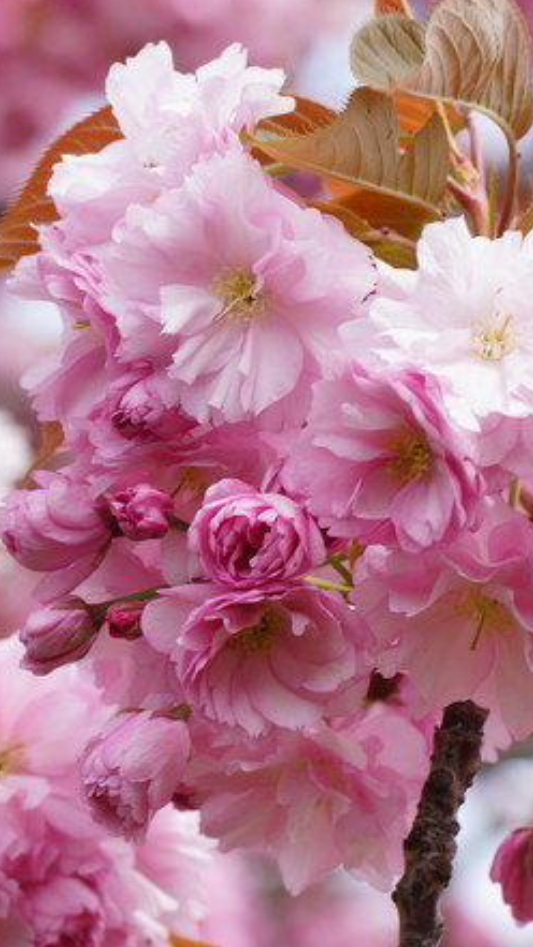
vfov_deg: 7.5
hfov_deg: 4.2
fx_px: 7263
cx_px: 95
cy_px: 495
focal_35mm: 289
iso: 100
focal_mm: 90
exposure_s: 1/125
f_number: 7.1
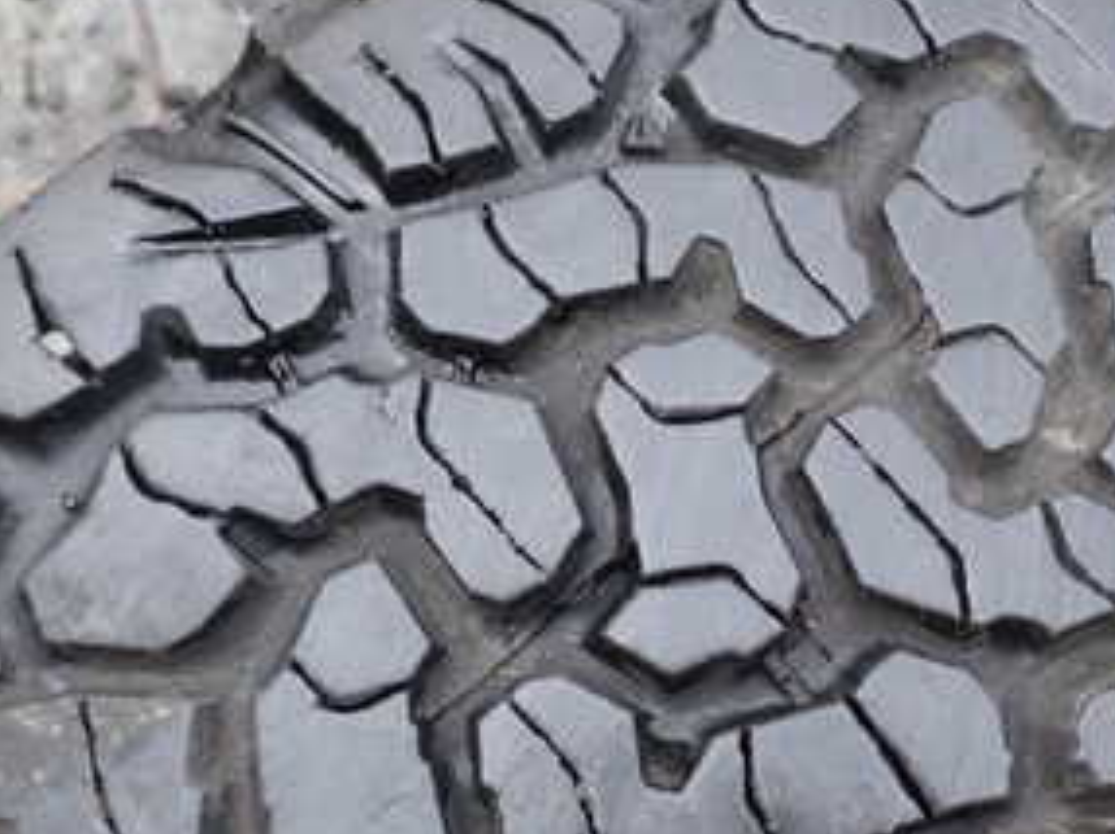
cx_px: 717
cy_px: 448
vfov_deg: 23.2
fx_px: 2028
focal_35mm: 63
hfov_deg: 30.6
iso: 100
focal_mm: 5.4
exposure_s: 1/125
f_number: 3.2
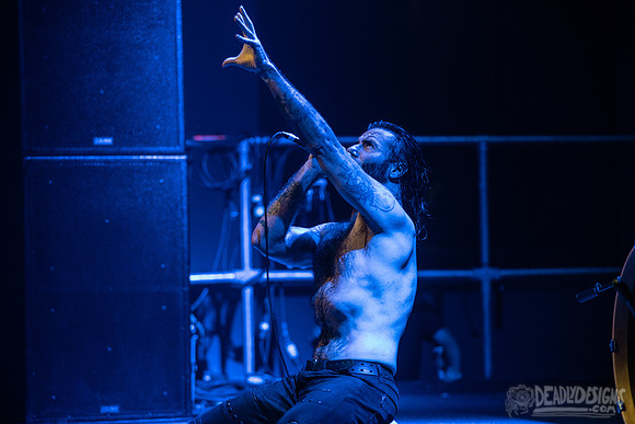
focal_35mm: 130
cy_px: 212
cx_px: 317
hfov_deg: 15.7
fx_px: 2296
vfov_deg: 10.5
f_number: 3.2
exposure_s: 1/200
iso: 2000
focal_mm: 125
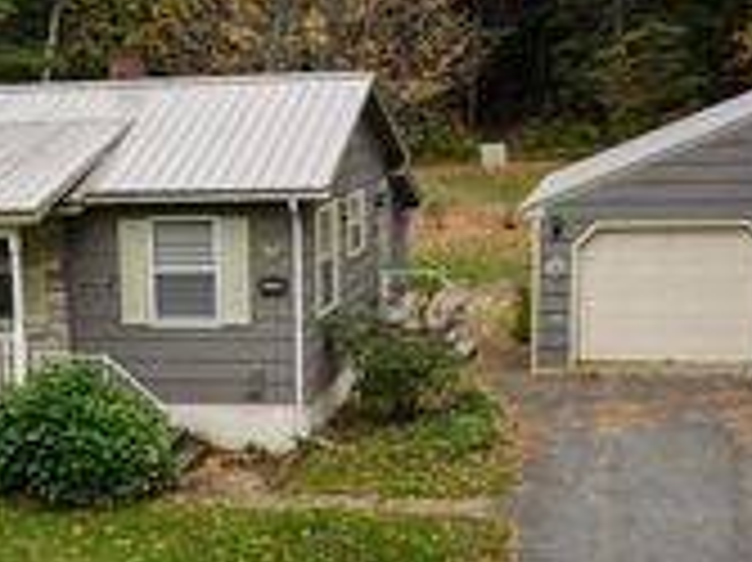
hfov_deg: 26.5
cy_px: 371
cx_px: 135
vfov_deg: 20.4
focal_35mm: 72
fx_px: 1563
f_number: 2.8
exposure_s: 1/125
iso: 100
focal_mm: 4.5
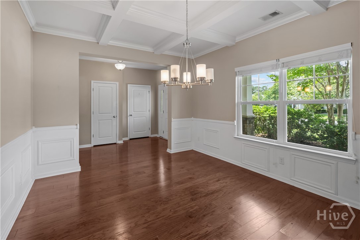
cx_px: 180
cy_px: 120
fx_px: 160
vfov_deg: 73.7
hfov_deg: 96.7
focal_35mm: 16
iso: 1600
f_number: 6.3
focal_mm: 16
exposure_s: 1/30
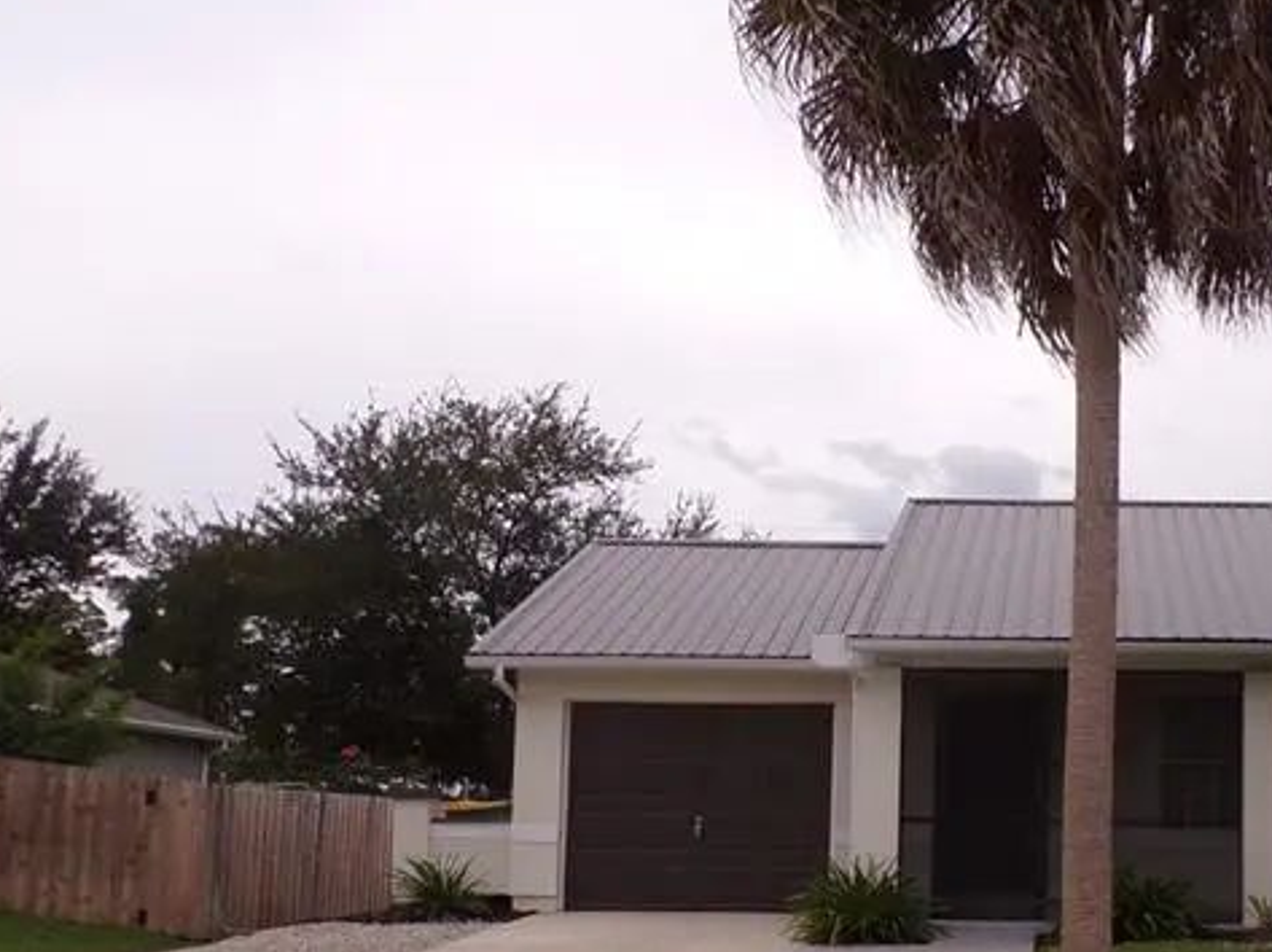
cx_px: 1051
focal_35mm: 52
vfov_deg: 27.9
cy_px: 616
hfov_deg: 35.4
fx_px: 1909
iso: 80
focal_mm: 4.3
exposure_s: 1/400
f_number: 5.8
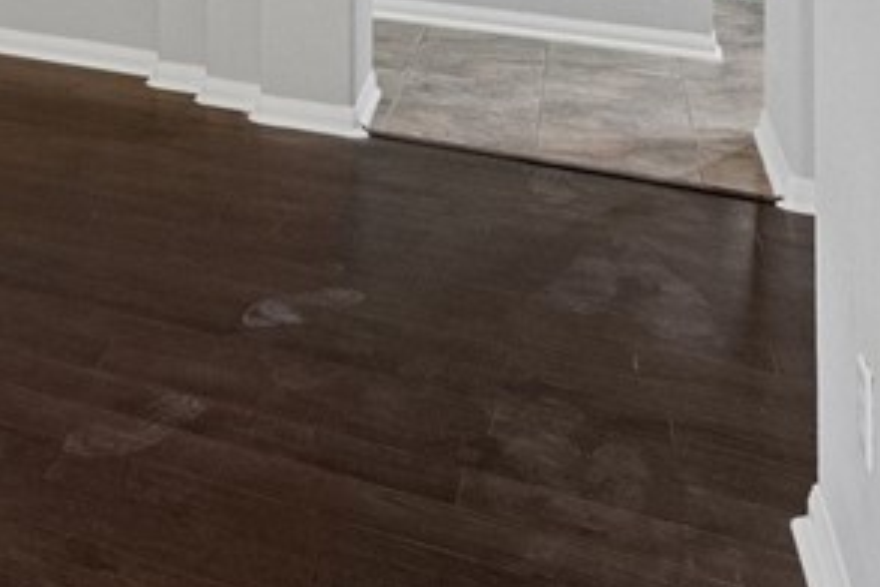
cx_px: -370
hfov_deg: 26.5
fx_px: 1442
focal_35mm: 59
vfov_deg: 18.9
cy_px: -400
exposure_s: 1/8
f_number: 8
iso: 2000
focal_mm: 16
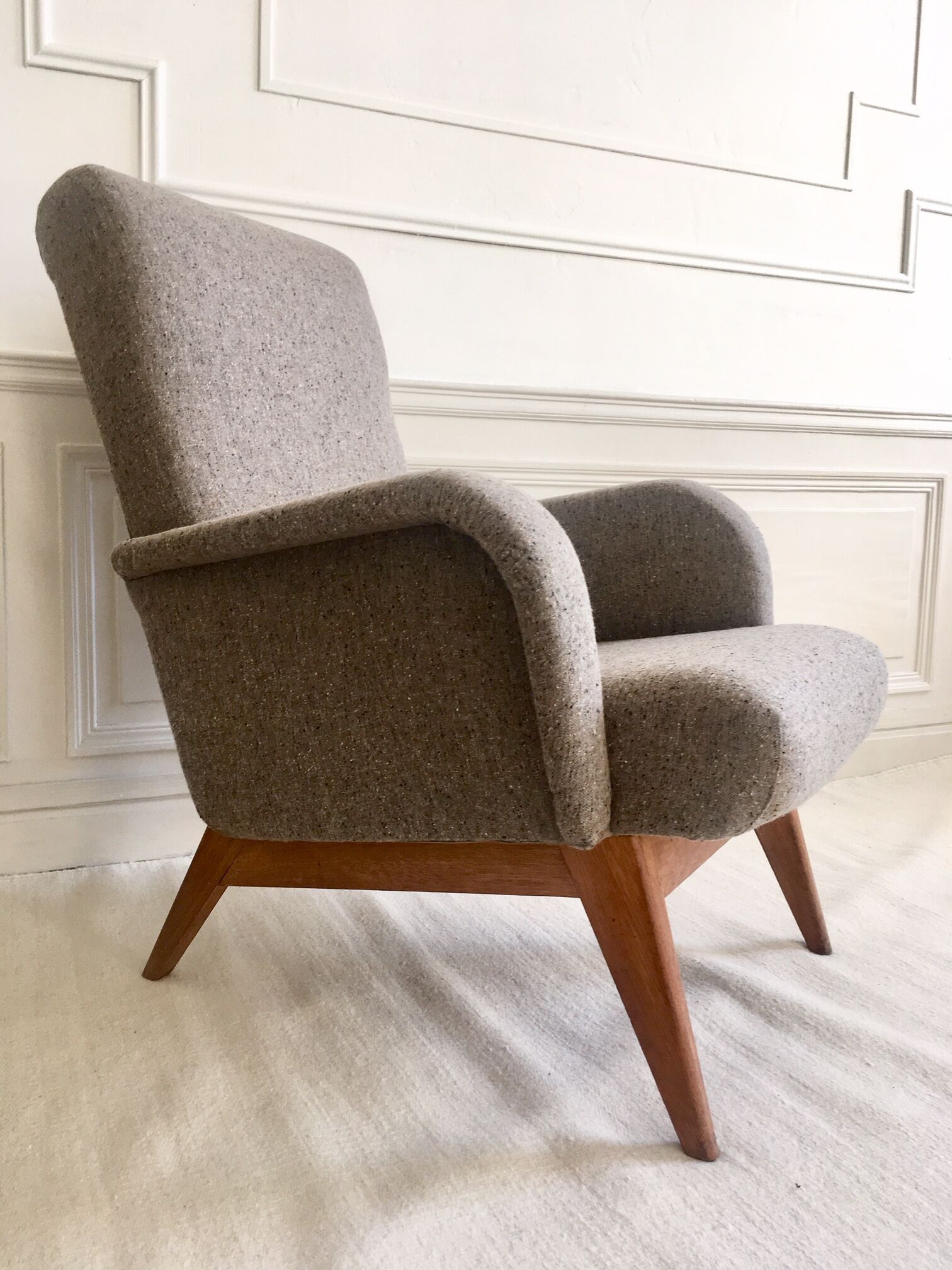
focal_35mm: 29
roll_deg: -1.4
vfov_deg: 61.7
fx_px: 1063
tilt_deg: -6.8
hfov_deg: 48.2
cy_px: 635
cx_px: 476
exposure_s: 1/50
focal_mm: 4.15
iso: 32
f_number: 2.2
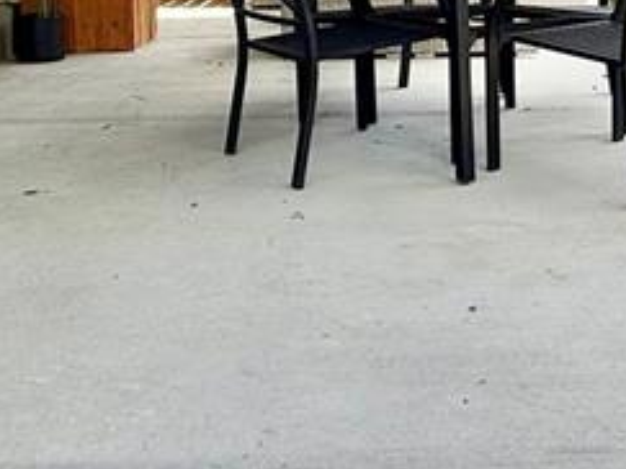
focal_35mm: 59
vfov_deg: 22.7
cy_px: -106
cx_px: 366
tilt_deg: -0.1
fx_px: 1066
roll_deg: +1.3
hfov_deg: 32.6
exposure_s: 1/439
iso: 64
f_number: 2.2
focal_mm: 2.22
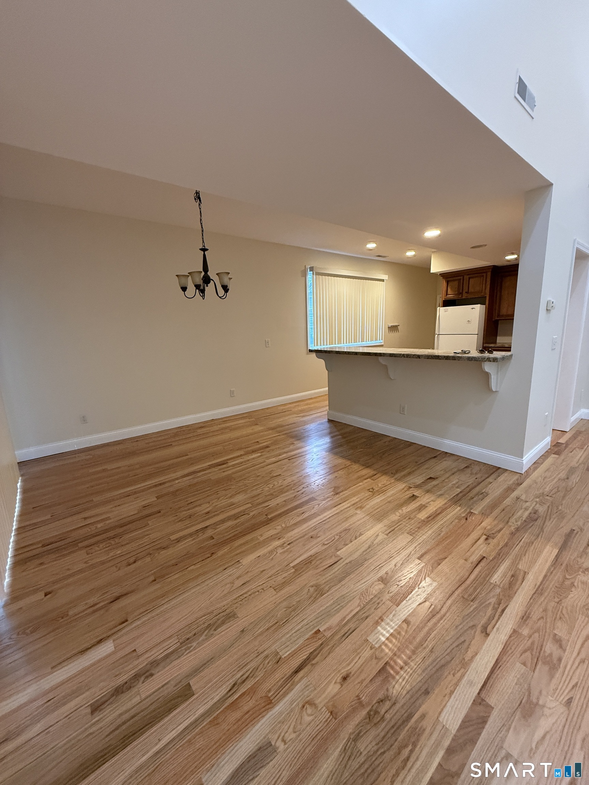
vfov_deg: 102.1
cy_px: 392
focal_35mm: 14
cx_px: 294
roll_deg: +2.1
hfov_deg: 85.7
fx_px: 318
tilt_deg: -9.3
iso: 250
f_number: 2.2
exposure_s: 1/60
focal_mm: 2.22
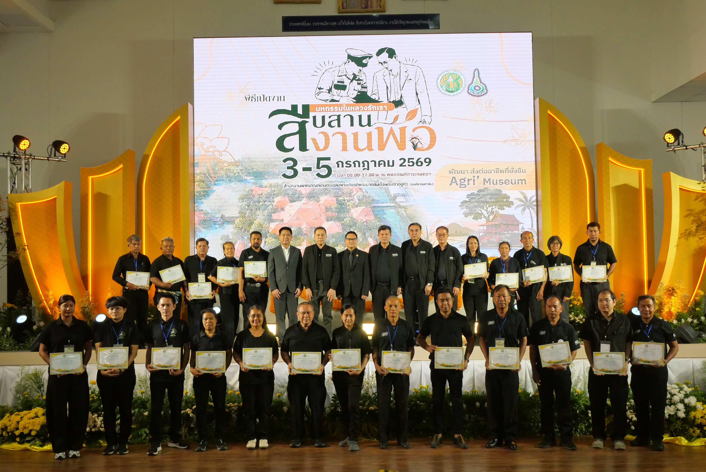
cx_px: 361
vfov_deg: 36.9
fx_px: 706
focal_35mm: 36
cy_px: 240
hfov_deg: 53.1
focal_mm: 17
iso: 2500
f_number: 8
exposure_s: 1/200
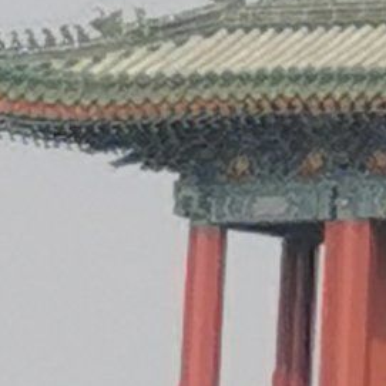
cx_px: 1356
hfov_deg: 1.9
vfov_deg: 1.9
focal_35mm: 900
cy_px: -660
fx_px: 11354
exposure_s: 1/3333
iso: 50
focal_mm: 5.58
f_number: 1.8
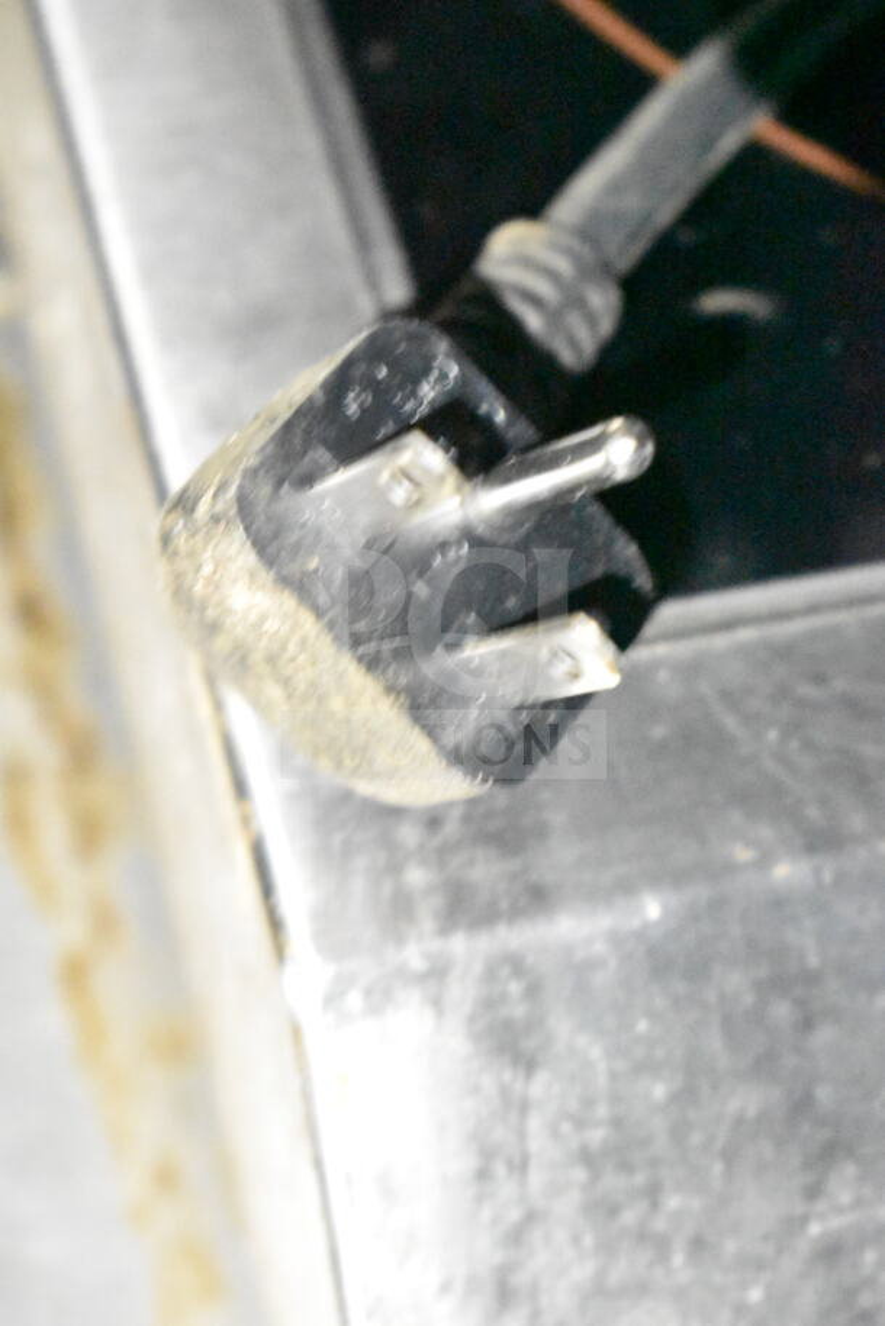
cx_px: 442
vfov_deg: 24.6
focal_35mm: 82
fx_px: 3040
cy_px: 663
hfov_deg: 16.6
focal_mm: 55
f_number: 5.6
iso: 25600
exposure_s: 1/13
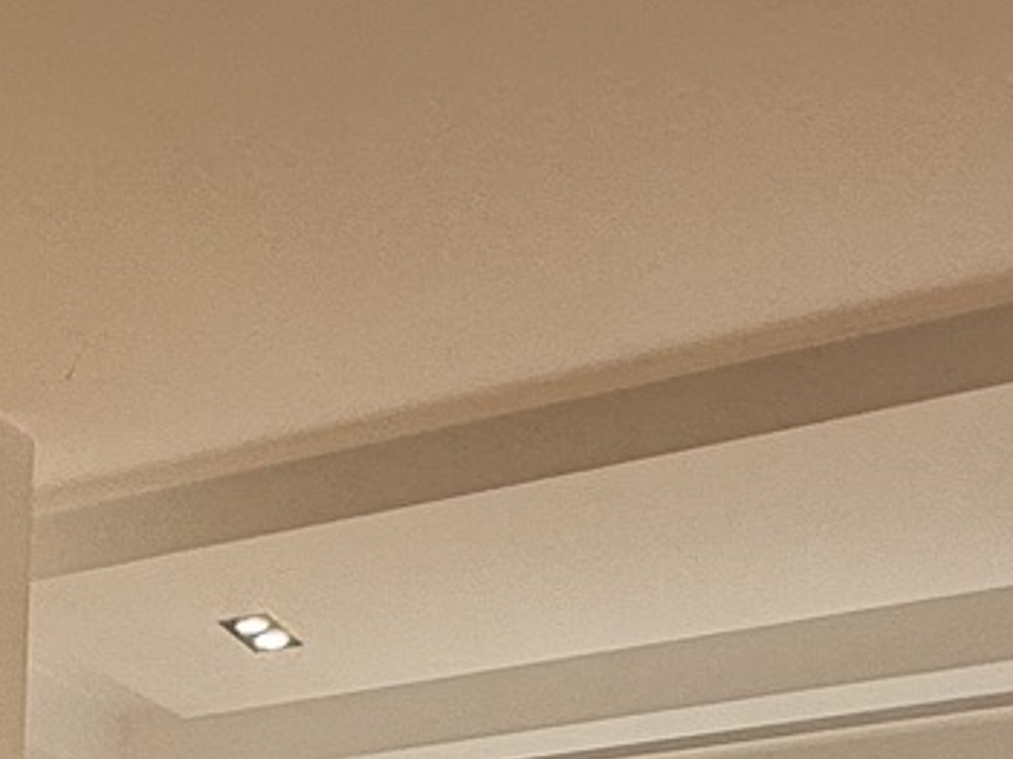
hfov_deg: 22.3
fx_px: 2398
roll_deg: -1.0
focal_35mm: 82
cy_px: 1698
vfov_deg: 13.9
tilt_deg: -7.0
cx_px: -153
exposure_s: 1/381
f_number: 2.2
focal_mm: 2.22
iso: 64
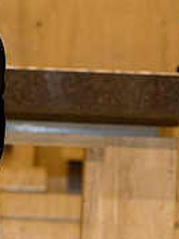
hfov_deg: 4.2
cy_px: 171
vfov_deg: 5.7
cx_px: -145
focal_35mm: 348
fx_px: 2399
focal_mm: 110
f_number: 3.5
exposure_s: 1/60
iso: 1250
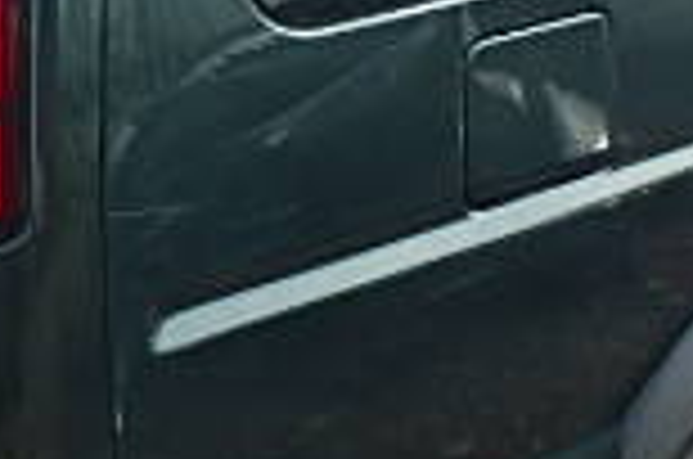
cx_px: 360
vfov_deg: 14.9
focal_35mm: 91
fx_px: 1748
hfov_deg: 22.4
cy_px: 90
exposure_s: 1/200
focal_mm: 3.7
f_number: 3.5
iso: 125
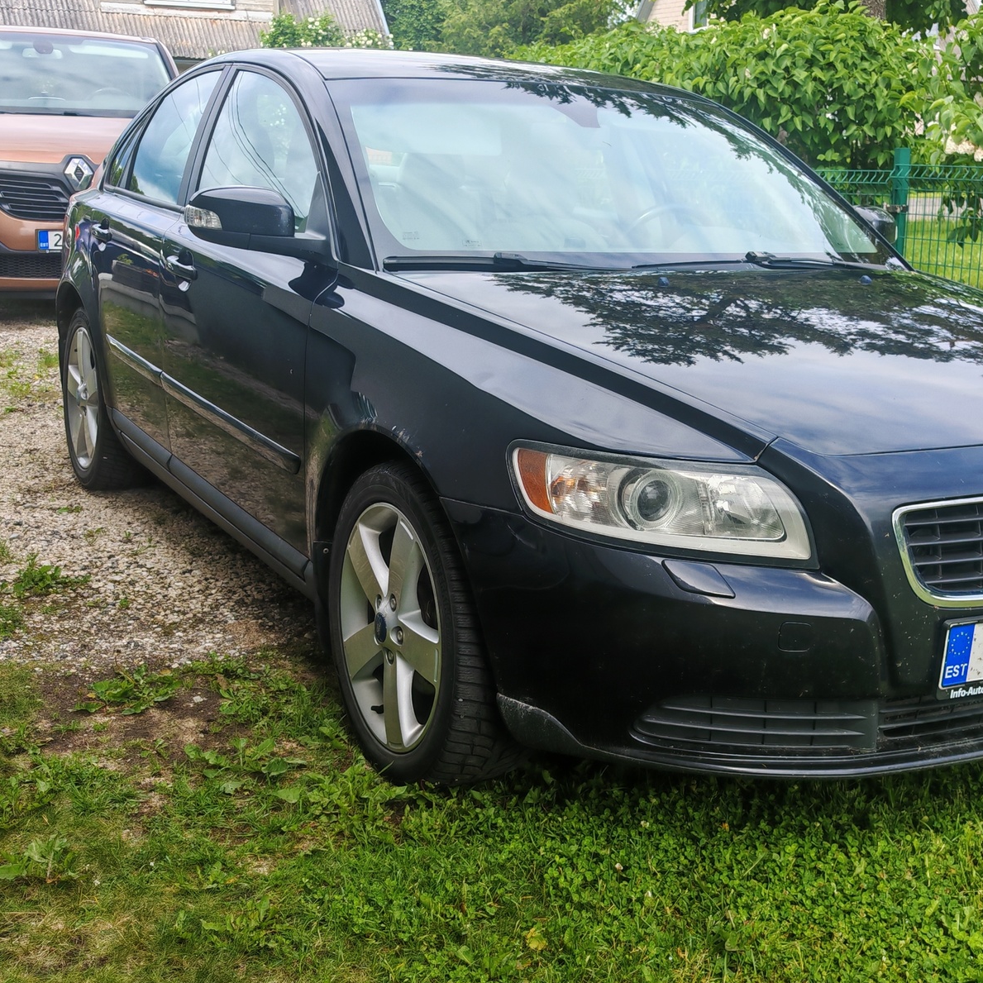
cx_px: 630
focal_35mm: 44
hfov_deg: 38.0
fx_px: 1414
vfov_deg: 38.3
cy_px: 492
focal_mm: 6.83
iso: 50
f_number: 2
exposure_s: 1/500
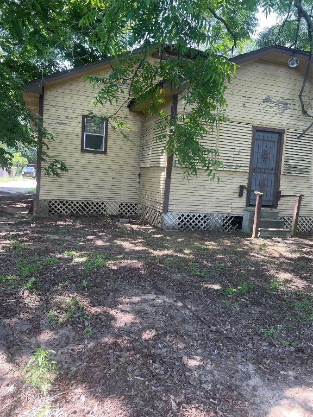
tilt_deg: -5.8
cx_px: 156
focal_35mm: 26
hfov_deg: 53.1
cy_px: 208
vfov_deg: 67.3
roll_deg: -2.8
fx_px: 313
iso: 32
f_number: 1.6
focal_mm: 4.2
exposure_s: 1/121
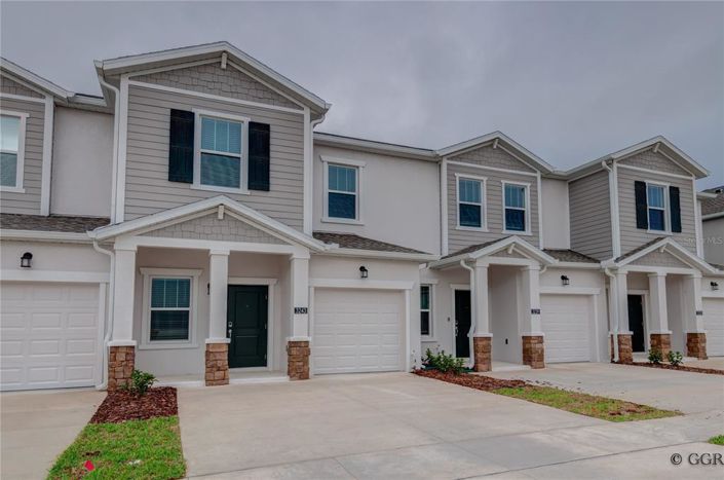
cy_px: 240
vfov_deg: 52.9
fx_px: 482
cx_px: 362
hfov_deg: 73.9
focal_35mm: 24
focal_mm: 16
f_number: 8
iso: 400
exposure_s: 1/640
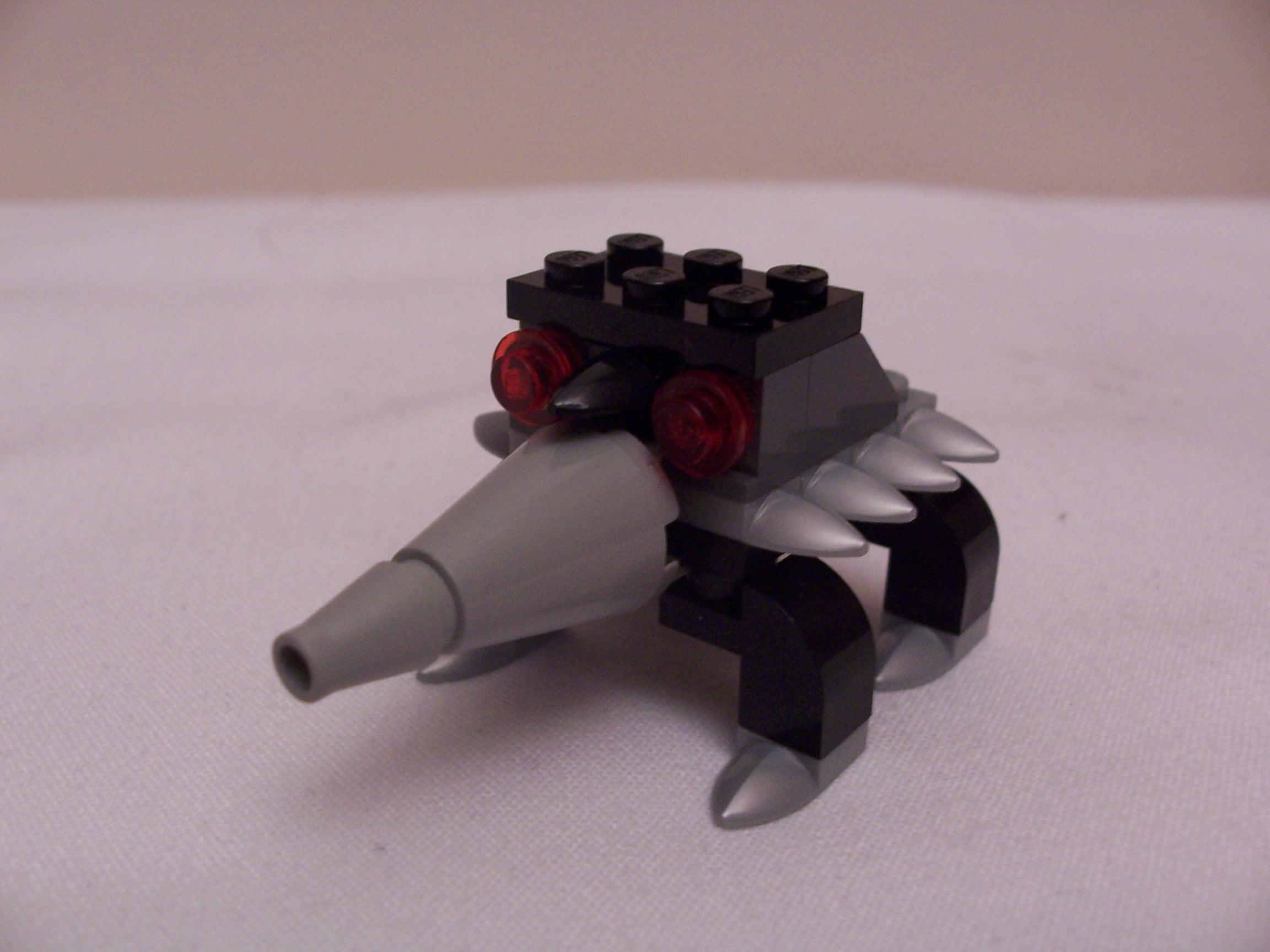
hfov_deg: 52.6
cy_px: 476
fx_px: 1284
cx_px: 635
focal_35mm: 35
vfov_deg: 40.7
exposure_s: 1/20
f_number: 2.8
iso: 140
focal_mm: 6
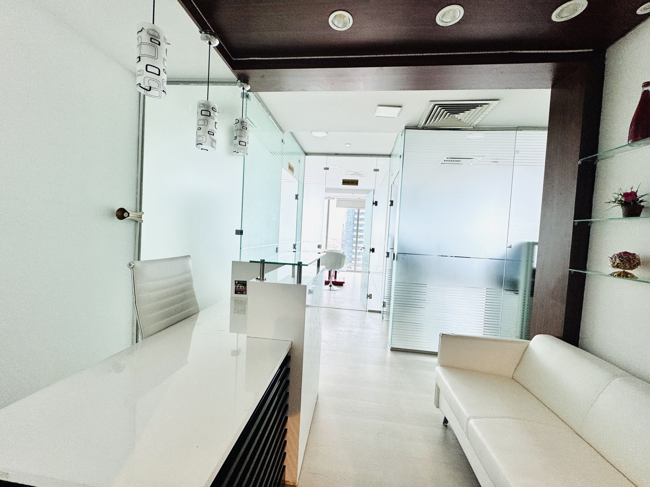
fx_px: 263
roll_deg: -2.5
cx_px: 325
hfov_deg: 102.1
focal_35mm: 14
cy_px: 244
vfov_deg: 85.7
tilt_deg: -2.5
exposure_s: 1/100
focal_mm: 2.22
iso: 125
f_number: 2.2
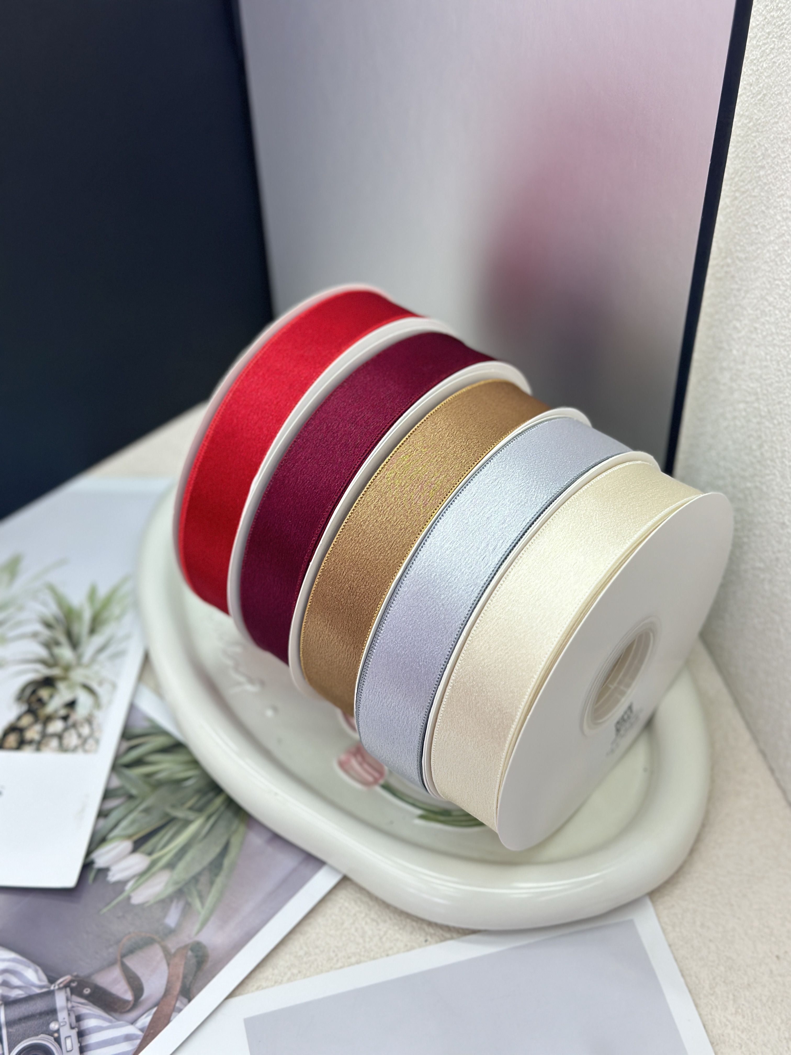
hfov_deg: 30.3
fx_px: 1462
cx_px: 396
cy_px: 528
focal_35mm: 48
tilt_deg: -48.3
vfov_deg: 39.7
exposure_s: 1/172
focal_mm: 6.86
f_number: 1.78
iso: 100
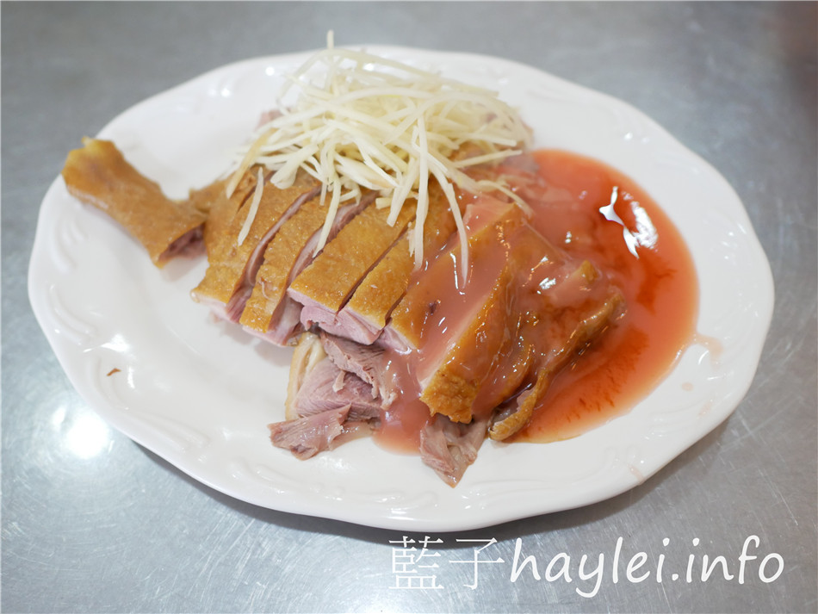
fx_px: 709
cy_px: 307
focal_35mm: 30
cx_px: 409
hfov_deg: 60.0
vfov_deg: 46.8
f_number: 1.7
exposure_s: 1/60
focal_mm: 15
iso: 800
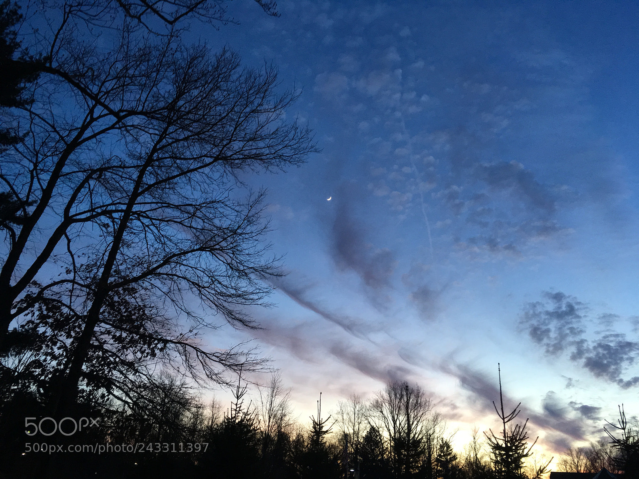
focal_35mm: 29
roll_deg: -3.3
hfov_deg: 61.7
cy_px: 240
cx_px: 320
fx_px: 535
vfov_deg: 48.2
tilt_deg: +26.1
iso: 100
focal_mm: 4.15
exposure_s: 1/30
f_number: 2.2
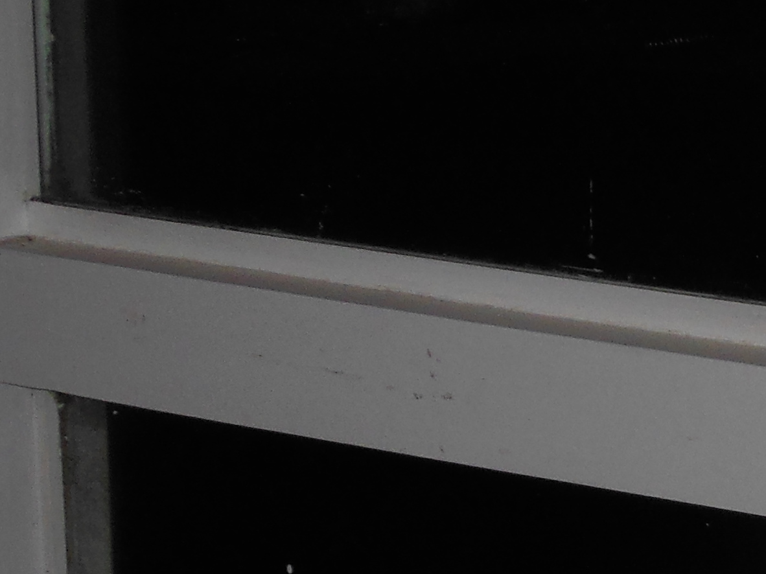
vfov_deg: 7.6
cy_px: 586
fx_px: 4314
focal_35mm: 195
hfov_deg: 9.6
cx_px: 1368
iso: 200
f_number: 4
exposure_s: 1/60
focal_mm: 8.9
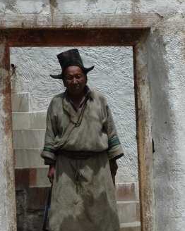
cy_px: 143
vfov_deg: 17.9
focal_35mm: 107
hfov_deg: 14.4
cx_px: 73
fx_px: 733
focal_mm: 52
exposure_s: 1/125
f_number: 14
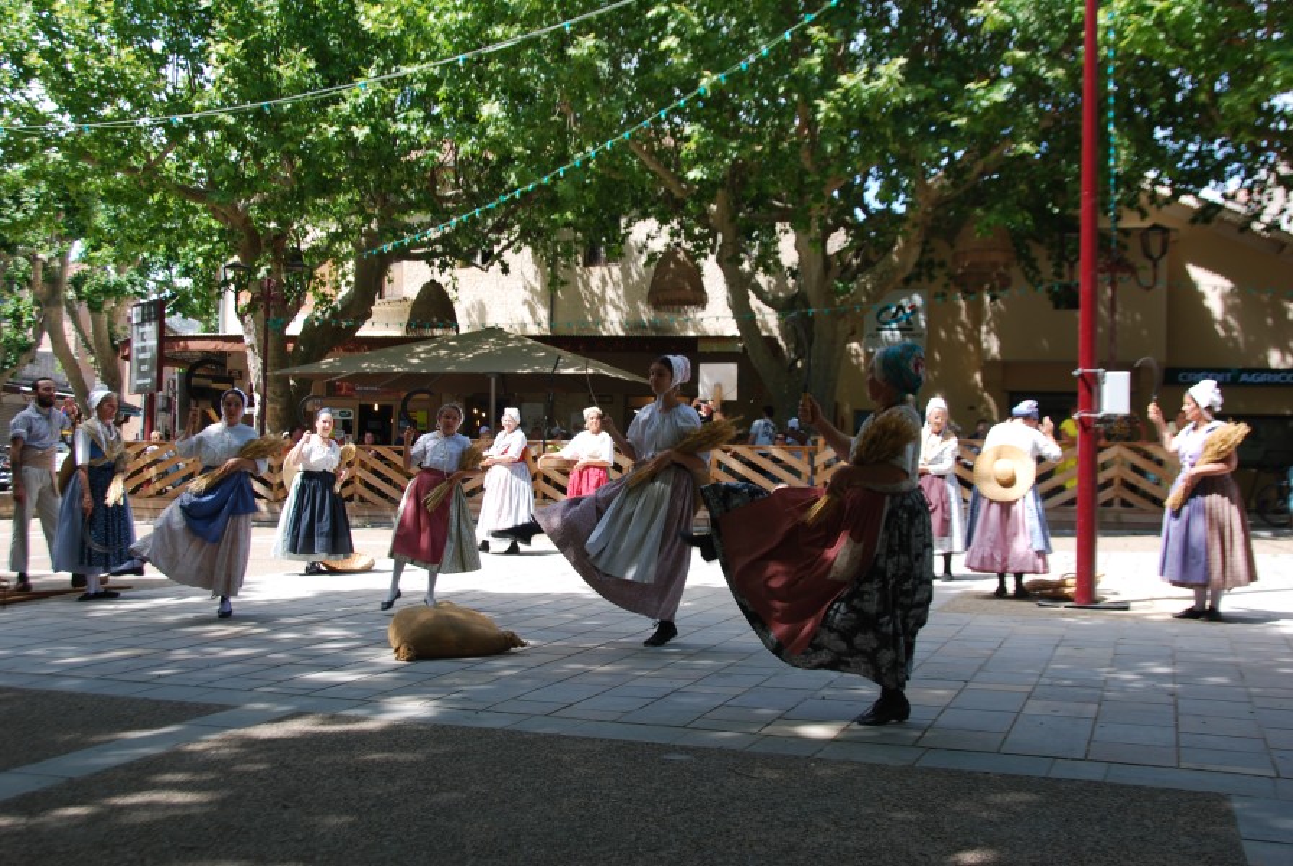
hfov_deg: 53.1
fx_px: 1295
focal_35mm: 36
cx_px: 646
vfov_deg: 37.0
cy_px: 433
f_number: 5.6
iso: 100
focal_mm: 24
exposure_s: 1/125
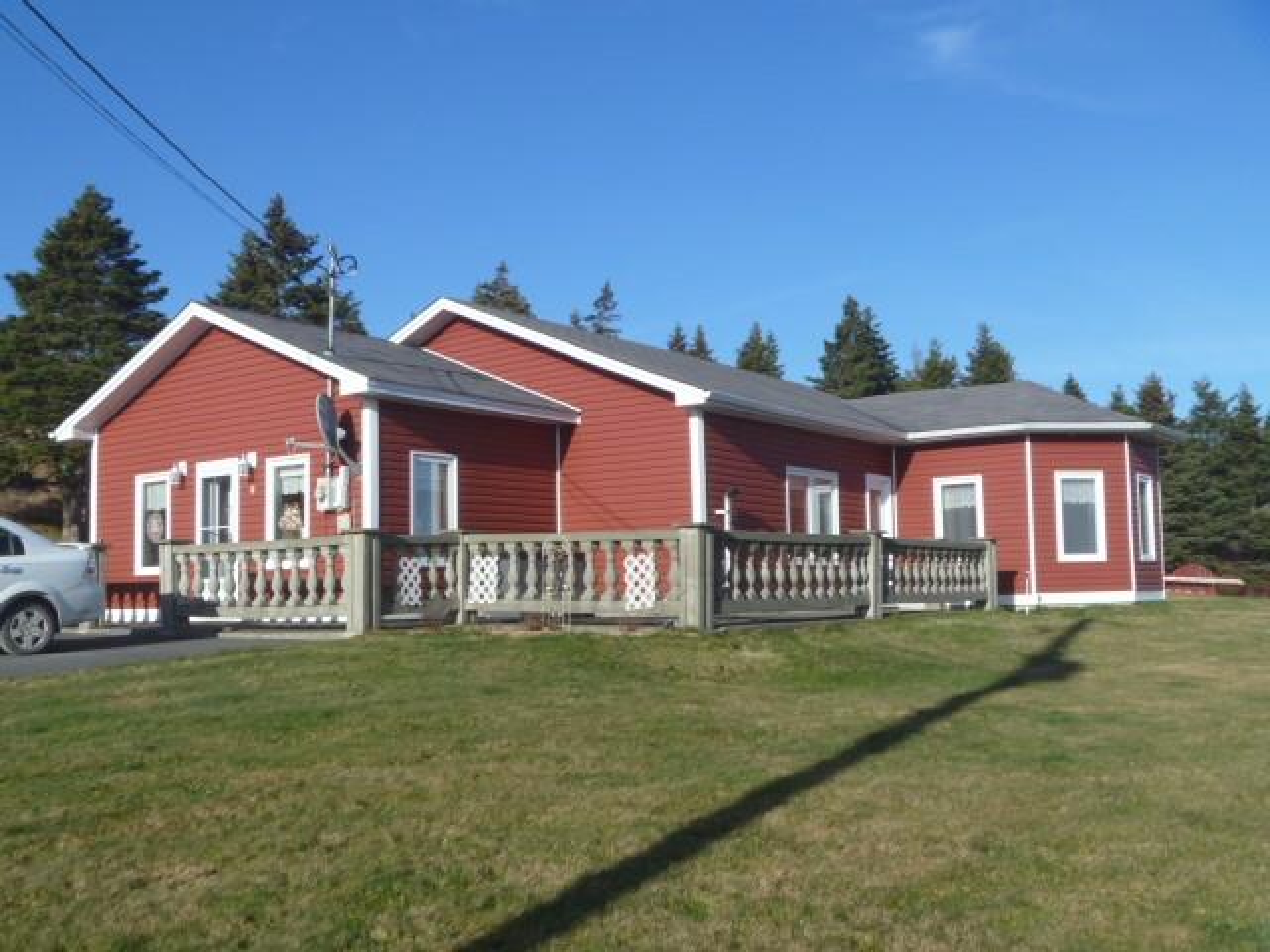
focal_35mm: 35
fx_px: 1284
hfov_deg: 52.6
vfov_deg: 40.7
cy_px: 476
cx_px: 635
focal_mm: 6.3
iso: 80
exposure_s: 1/250
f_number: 5.6
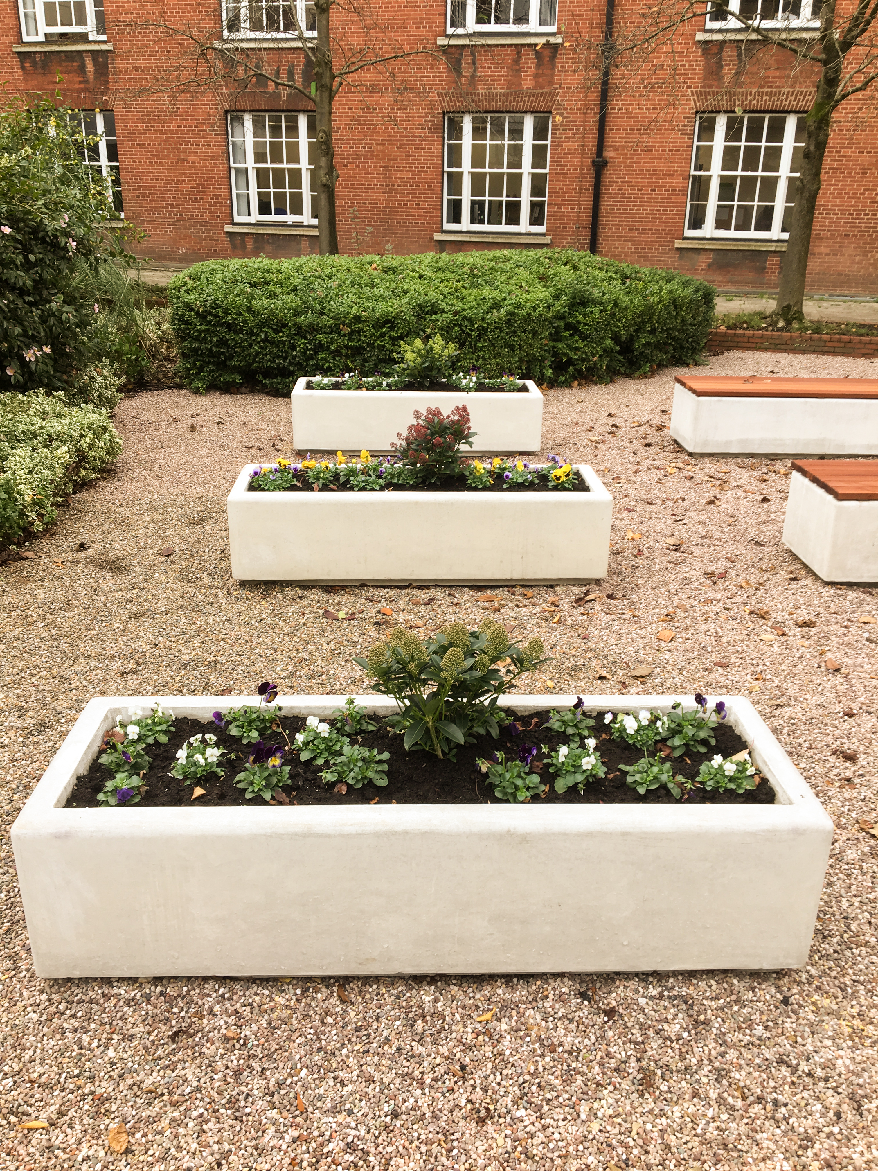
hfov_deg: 48.2
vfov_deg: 61.7
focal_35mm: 29
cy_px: 586
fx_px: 981
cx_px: 439
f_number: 2.2
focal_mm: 4.15
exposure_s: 1/146
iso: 25
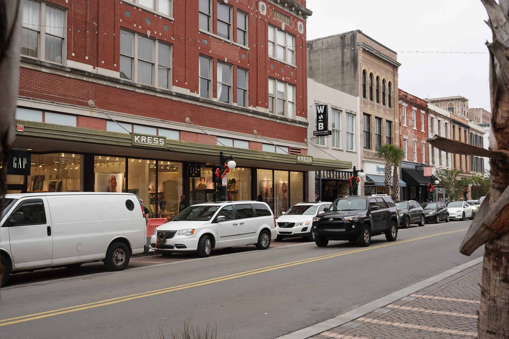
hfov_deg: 47.4
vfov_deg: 32.6
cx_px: 254
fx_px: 580
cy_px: 170
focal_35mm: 41
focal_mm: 41
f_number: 9
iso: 400
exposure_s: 1/100
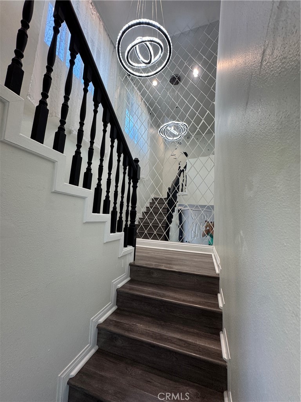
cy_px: 201
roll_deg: -3.6
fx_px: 162
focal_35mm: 14
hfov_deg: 85.7
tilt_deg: +5.9
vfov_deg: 102.1
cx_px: 150
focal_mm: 2.22
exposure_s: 1/120
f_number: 2.2
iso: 160
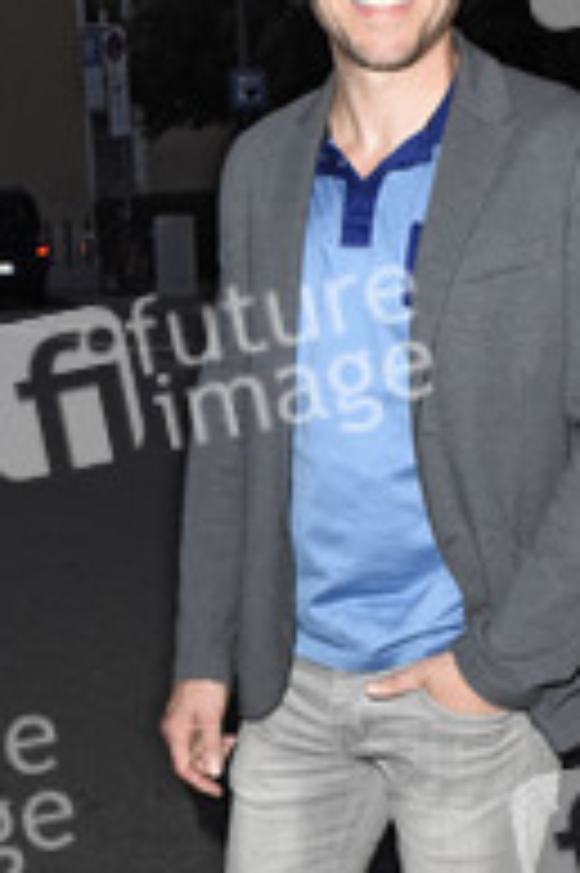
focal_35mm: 62
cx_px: 333
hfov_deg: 21.9
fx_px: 1501
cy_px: 598
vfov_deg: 32.1
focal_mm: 20
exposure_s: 1/125
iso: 1000
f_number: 6.3
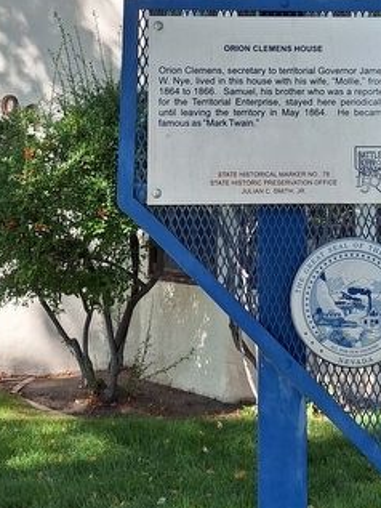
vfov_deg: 32.2
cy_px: 95
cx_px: 259
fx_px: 851
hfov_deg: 25.1
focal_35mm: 58
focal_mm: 5.54
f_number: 1.8
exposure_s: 1/877
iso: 40
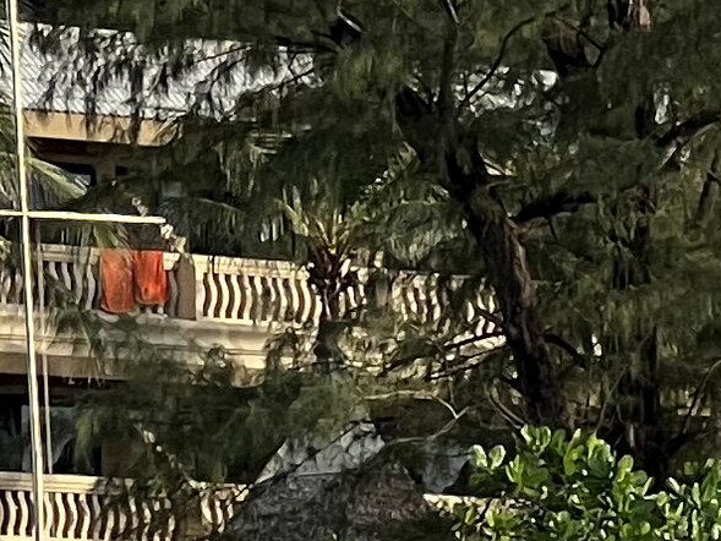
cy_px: 803
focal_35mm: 523
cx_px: 373
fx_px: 10896
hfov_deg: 3.8
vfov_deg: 2.8
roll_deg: +1.8
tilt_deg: +3.7
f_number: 2.8
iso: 32
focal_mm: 9
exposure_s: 1/308
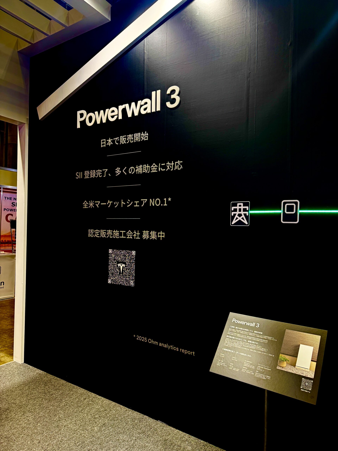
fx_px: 312
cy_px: 226
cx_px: 169
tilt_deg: -1.8
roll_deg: -0.4
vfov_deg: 71.6
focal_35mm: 24
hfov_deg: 56.8
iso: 200
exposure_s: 1/103
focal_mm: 6.76
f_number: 1.78
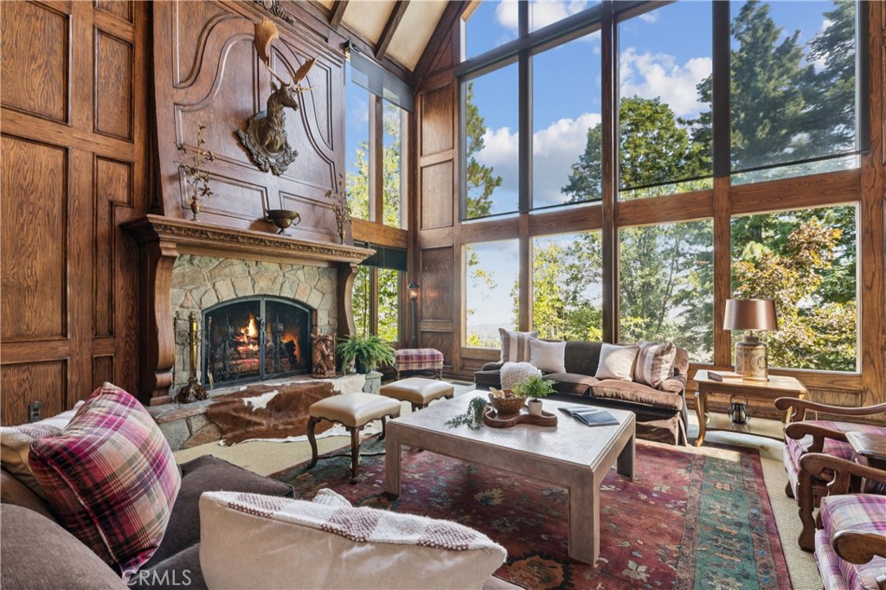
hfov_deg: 96.8
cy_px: 295
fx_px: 394
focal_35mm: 16
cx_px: 443
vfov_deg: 73.7
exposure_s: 1/2
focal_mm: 16
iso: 100
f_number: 13
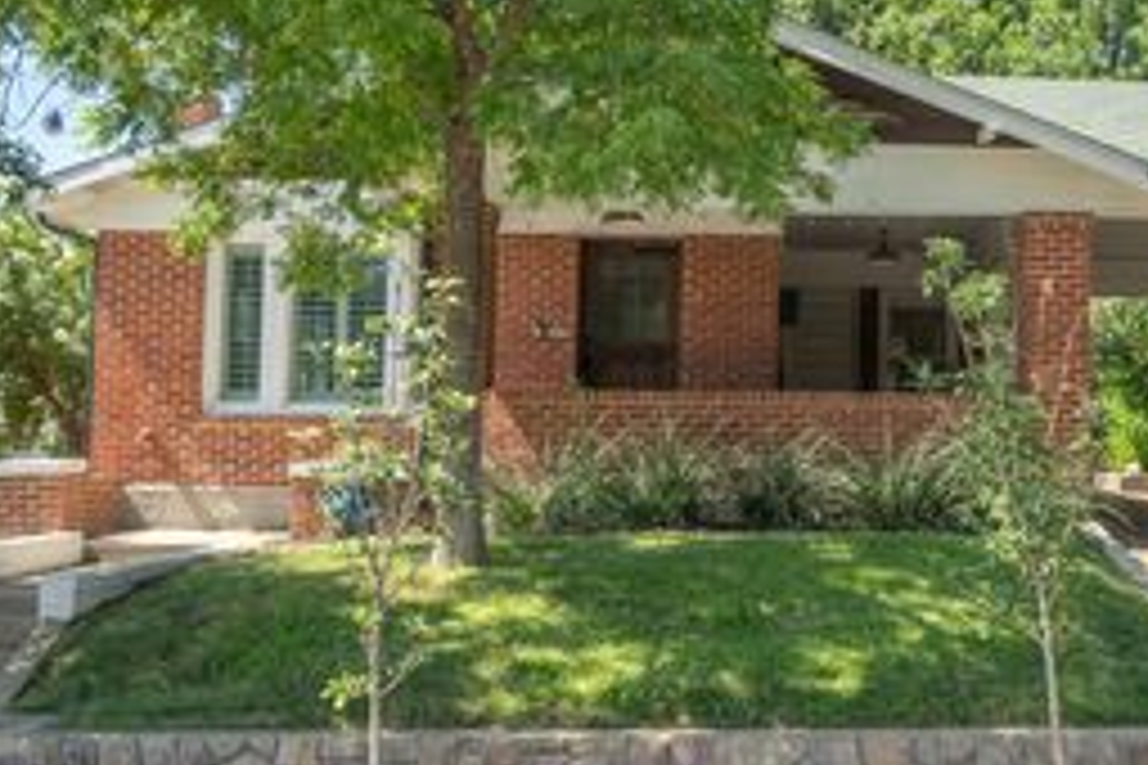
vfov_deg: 25.5
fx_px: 1690
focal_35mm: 53
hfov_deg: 36.8
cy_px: 295
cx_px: 824
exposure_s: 1/40
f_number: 7.1
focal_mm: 27
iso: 100
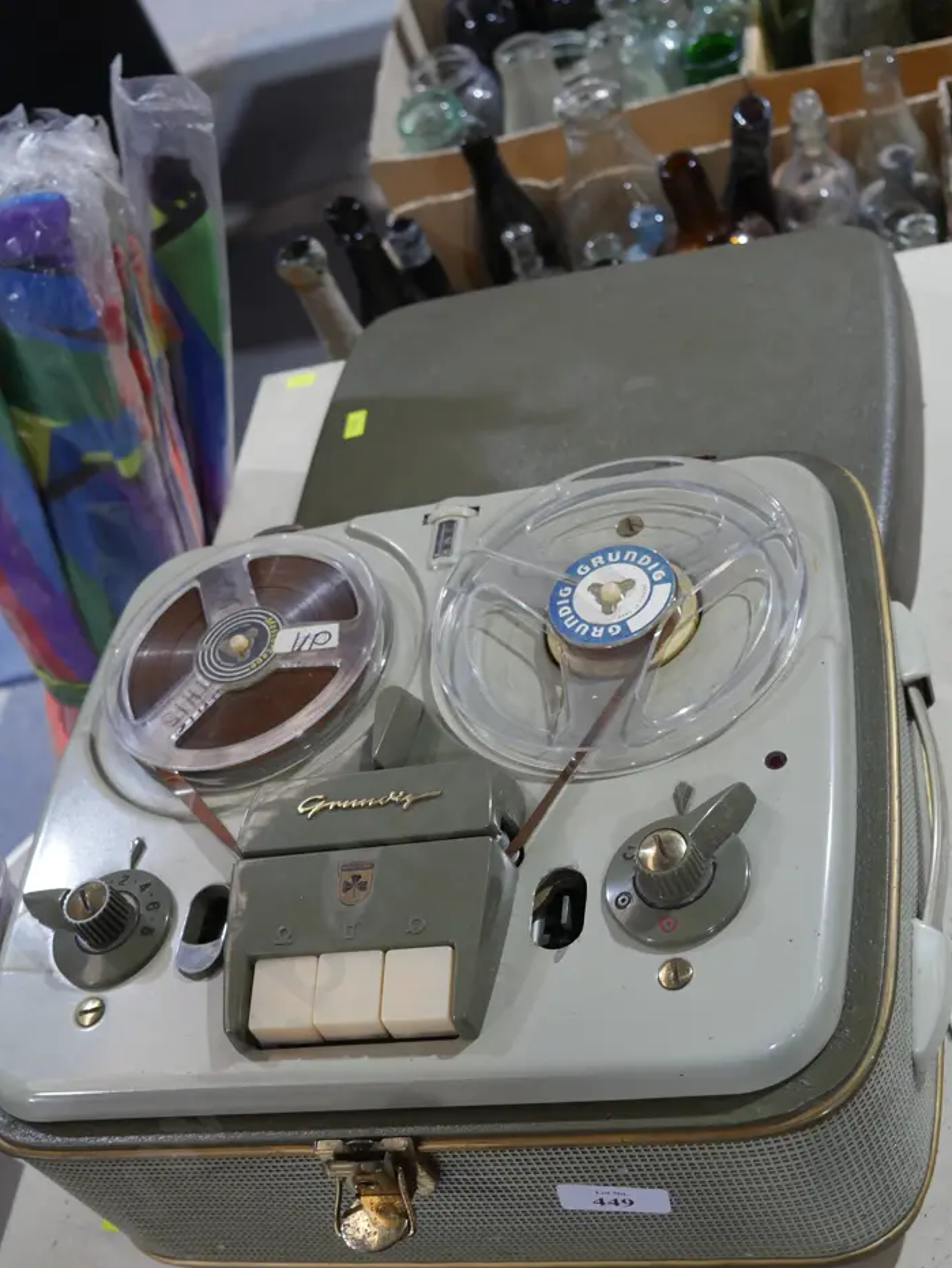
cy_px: 695
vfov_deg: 42.9
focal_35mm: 44
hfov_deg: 32.9
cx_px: 517
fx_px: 1612
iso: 640
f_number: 4.5
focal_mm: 20
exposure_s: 1/60
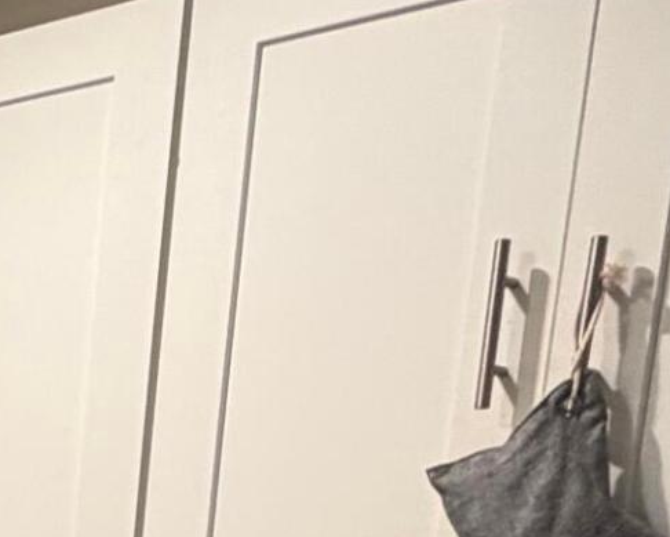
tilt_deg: -9.5
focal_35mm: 81
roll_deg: -1.9
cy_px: 795
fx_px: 1607
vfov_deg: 17.2
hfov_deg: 18.5
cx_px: -532
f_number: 2.2
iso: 320
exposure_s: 1/60
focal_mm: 2.22
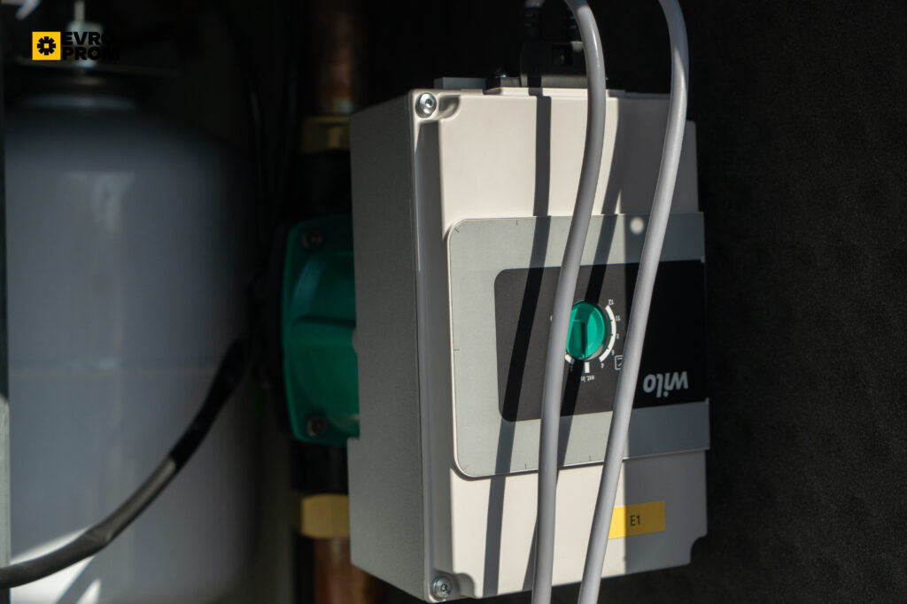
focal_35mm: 63
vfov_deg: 21.6
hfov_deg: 31.9
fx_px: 1587
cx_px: 454
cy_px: 302
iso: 250
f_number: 5.6
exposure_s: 1/1250
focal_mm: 63
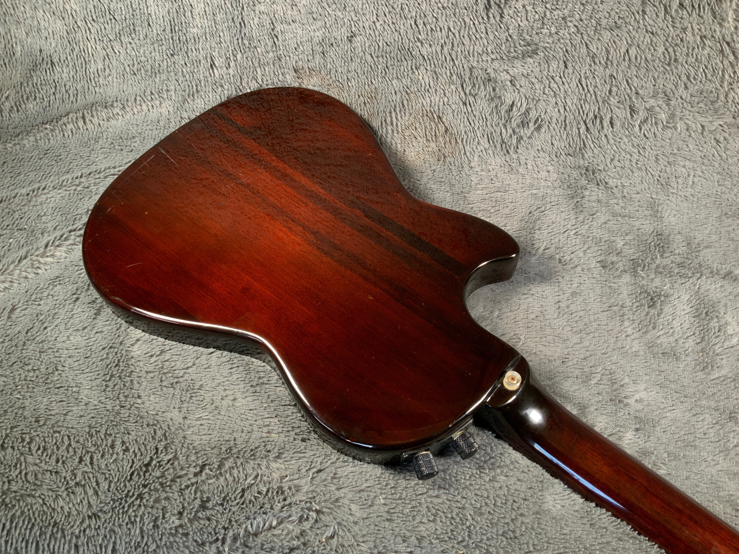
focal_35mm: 29
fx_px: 619
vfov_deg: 48.2
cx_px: 370
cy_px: 277
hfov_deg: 61.7
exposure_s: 1/62
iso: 64
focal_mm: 3
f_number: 1.8
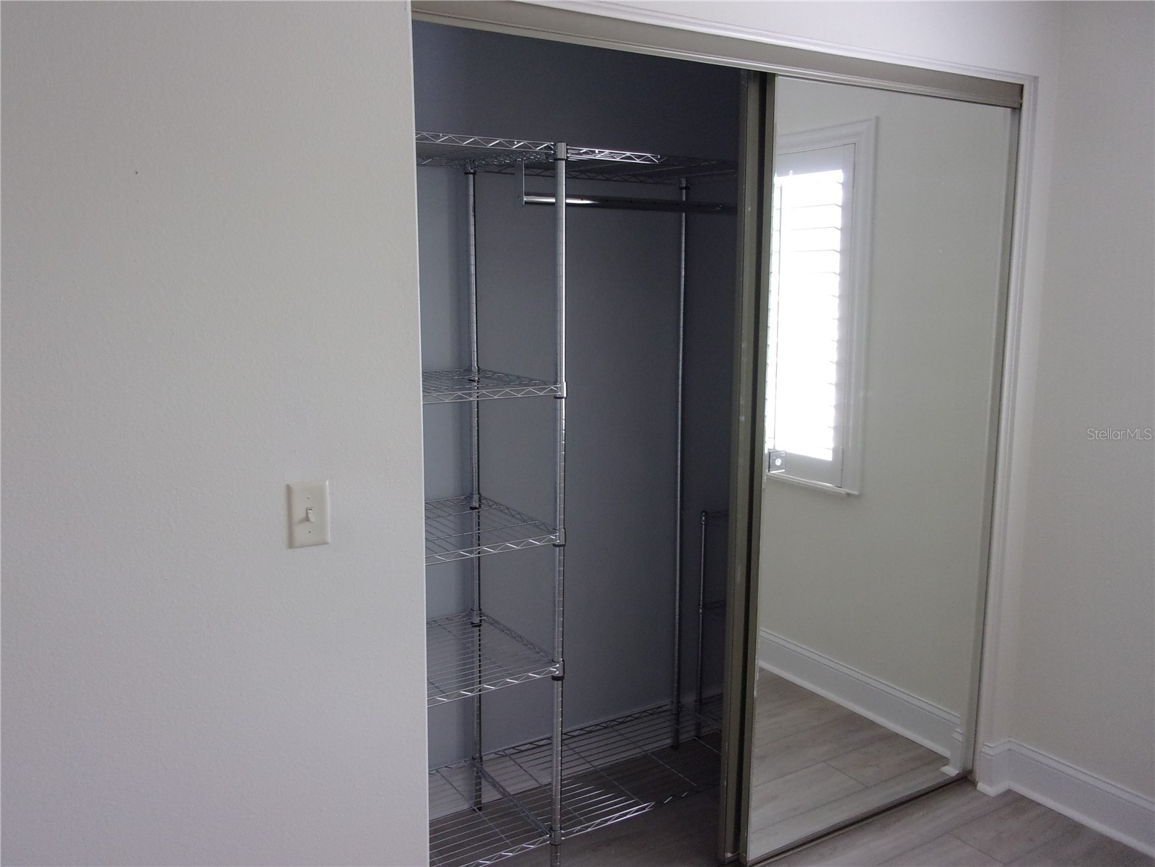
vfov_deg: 49.7
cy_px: 434
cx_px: 578
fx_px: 934
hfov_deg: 63.4
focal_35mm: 28
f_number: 3.9
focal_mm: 5.1
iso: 164
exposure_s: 1/34
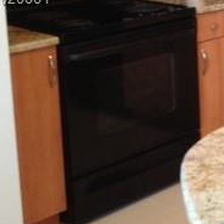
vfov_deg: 15.8
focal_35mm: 108
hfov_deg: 14.7
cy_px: 0
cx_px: 361
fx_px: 791
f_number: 2.4
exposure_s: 1/20
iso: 200
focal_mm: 4.28
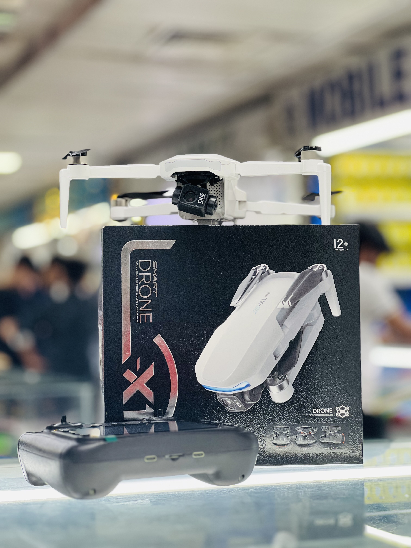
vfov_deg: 25.3
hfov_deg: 19.1
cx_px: 206
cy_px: 274
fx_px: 1219
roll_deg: +1.0
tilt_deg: +2.5
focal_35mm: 77
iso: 160
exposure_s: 1/100
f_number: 2.8
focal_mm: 9
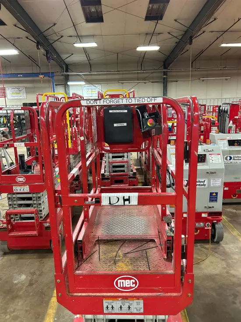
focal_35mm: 26
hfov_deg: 53.1
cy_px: 161
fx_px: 241
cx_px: 120
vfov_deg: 67.3
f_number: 1.5
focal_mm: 5.7
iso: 320
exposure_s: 1/60
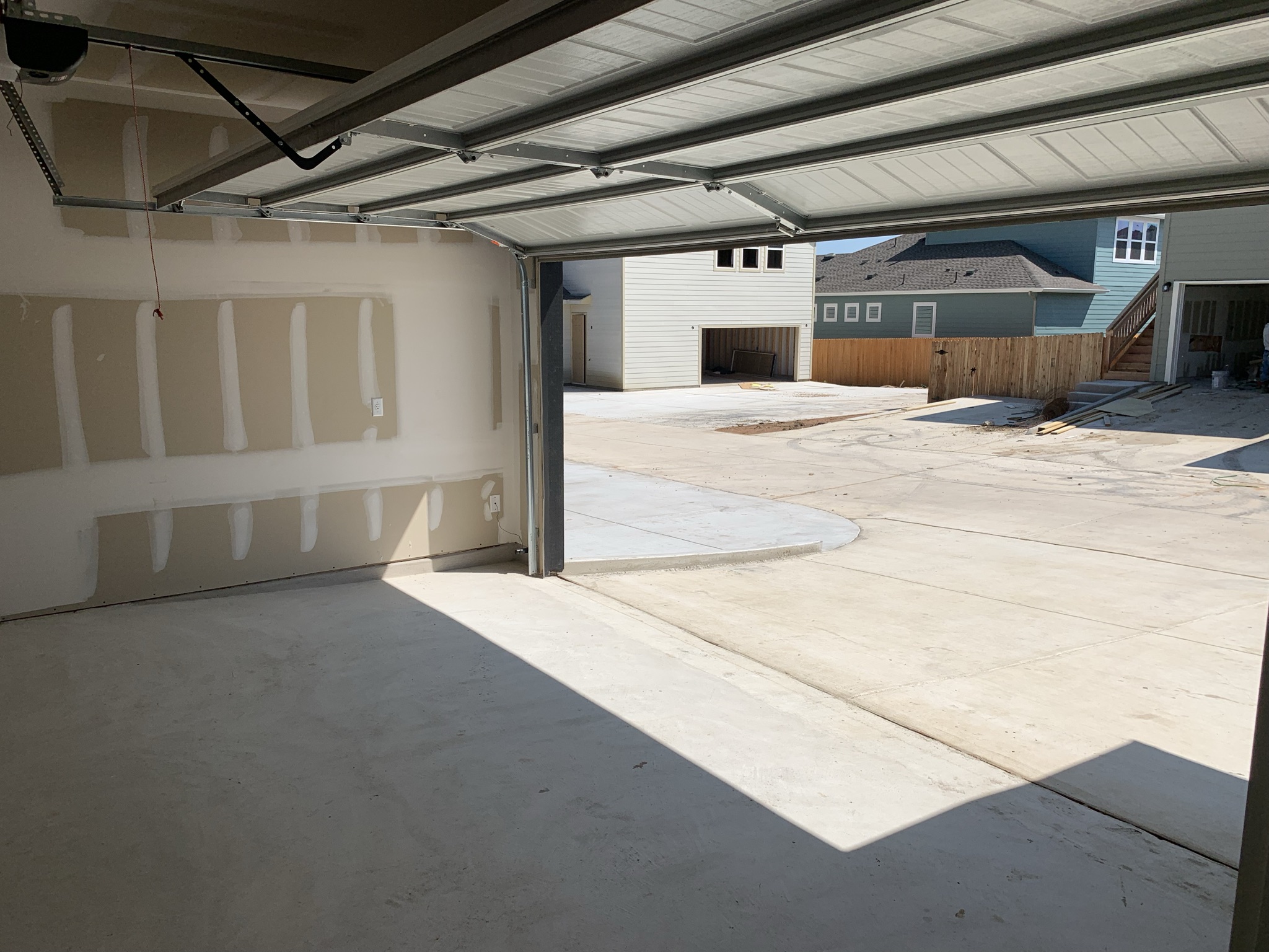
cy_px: 476
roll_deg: +0.3
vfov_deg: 53.1
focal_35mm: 26
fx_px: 953
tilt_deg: -11.4
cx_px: 634
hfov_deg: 67.3
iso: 25
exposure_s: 1/4274
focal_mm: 4.25
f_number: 1.8
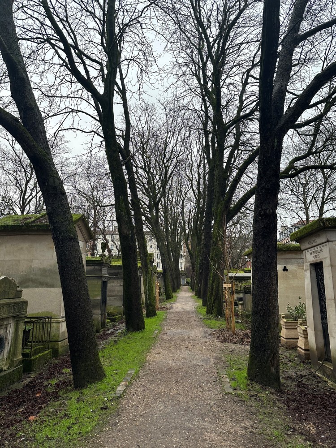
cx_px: 168
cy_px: 224
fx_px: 311
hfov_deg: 56.8
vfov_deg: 71.6
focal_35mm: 24
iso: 125
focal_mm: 6.86
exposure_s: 1/121
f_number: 1.78
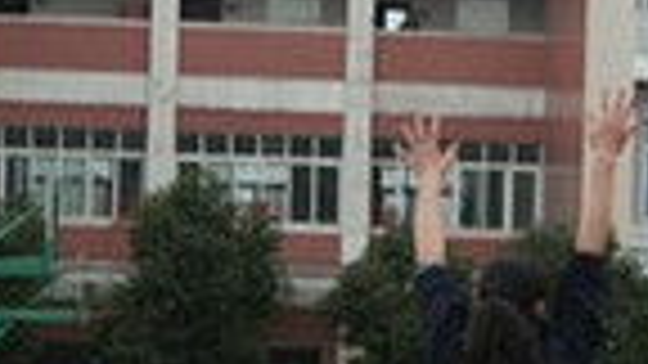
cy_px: 130
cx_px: 590
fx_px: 3279
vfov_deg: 6.4
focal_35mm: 191
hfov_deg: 11.2
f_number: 5.6
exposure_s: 1/160
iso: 100
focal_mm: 35
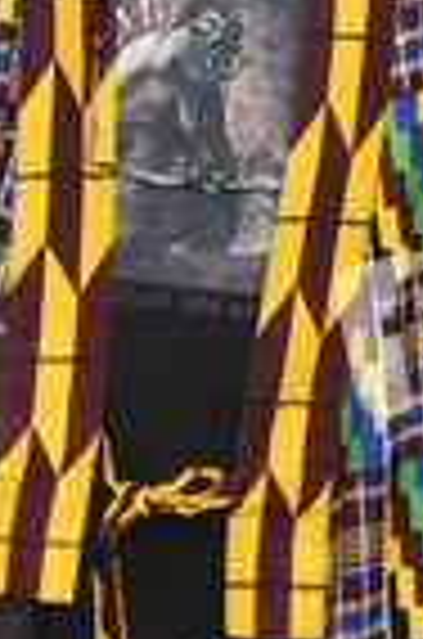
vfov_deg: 10.8
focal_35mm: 190
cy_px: 86
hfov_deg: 7.2
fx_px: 3372
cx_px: 158
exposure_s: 1/160
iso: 1250
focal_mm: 45
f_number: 6.3
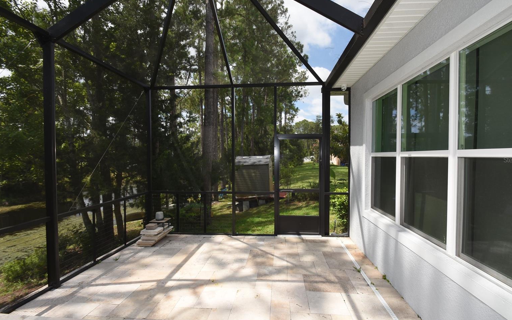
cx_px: 265
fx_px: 223
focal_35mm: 16
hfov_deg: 97.8
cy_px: 160
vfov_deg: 71.3
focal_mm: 10
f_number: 6.3
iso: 100
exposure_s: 1/160
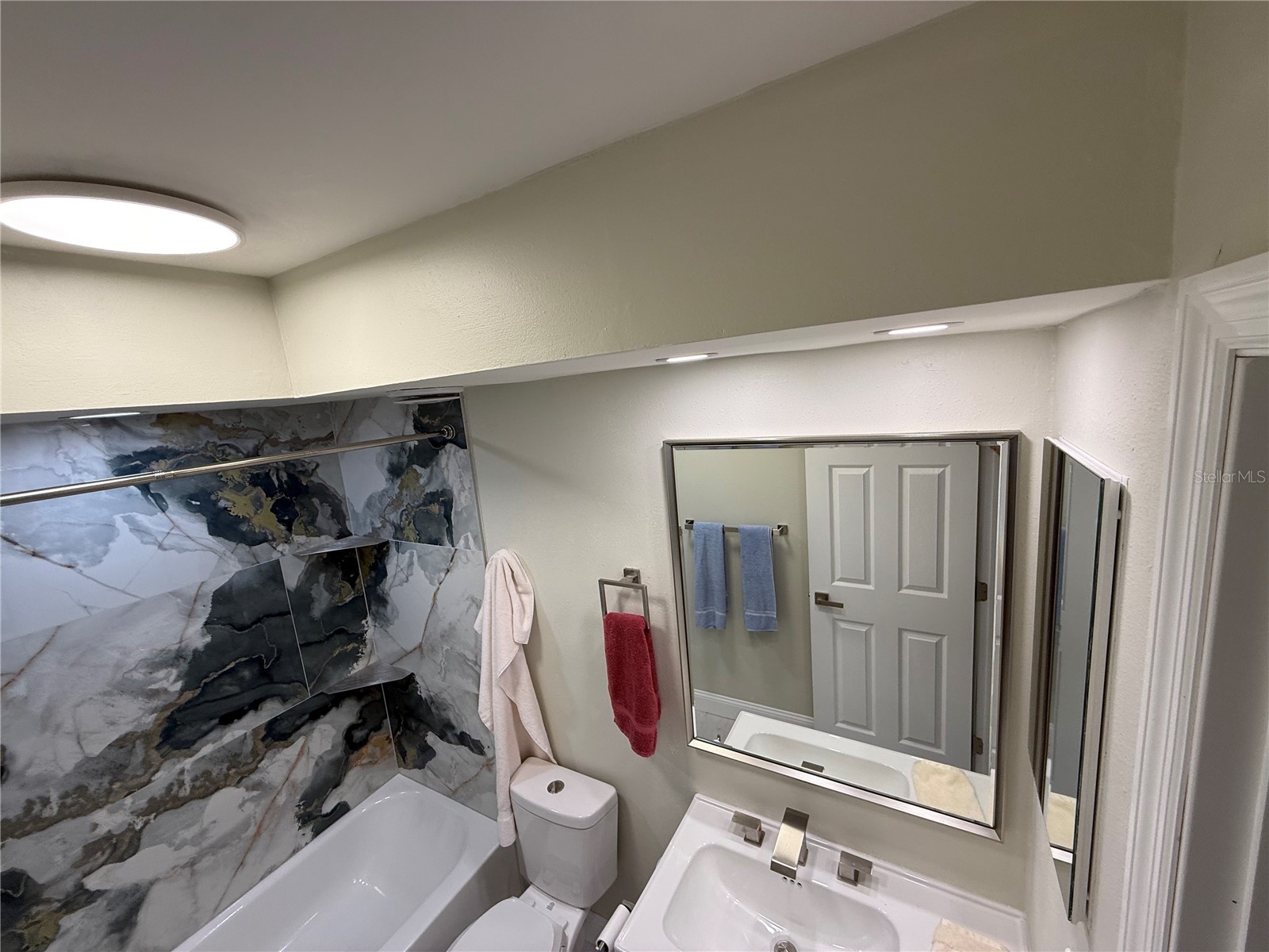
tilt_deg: -10.4
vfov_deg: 85.7
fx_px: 513
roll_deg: +5.6
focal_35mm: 14
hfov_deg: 102.1
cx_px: 634
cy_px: 476
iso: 64
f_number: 2.2
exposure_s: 1/120
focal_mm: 2.22
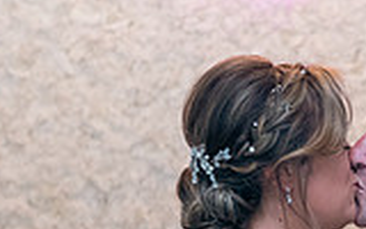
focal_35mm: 163
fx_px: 1626
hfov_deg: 12.6
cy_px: 221
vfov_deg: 8.0
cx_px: 428
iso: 640
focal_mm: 44
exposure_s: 1/160
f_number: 3.5
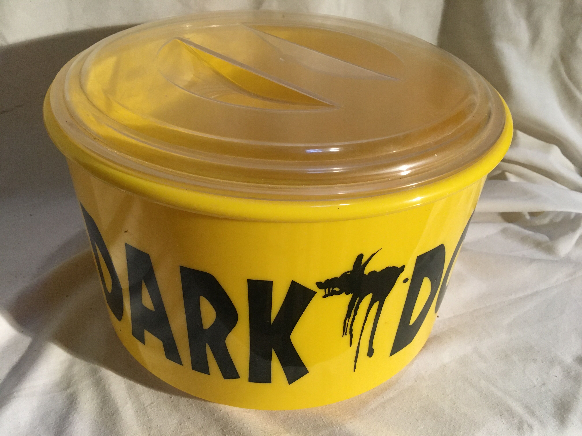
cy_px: 218
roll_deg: -5.2
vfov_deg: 48.2
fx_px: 488
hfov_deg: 61.7
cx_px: 291
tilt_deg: -39.3
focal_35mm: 29
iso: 200
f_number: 2.2
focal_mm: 4.15
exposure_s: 1/33
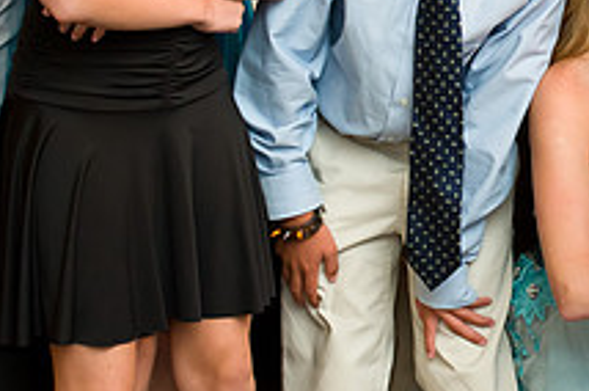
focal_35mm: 190
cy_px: -36
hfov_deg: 10.7
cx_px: 639
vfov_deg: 7.2
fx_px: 3104
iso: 1600
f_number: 3.2
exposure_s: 1/125
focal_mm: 70
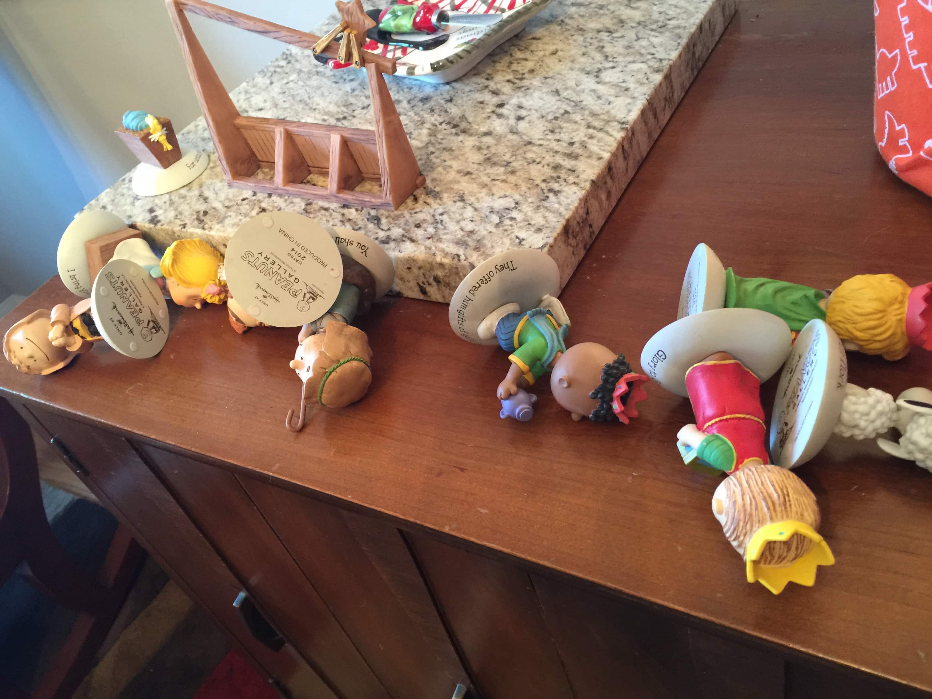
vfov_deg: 48.2
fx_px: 781
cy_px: 350
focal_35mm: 29
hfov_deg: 61.7
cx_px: 466
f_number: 2.2
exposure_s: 1/8
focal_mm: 4.15
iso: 125
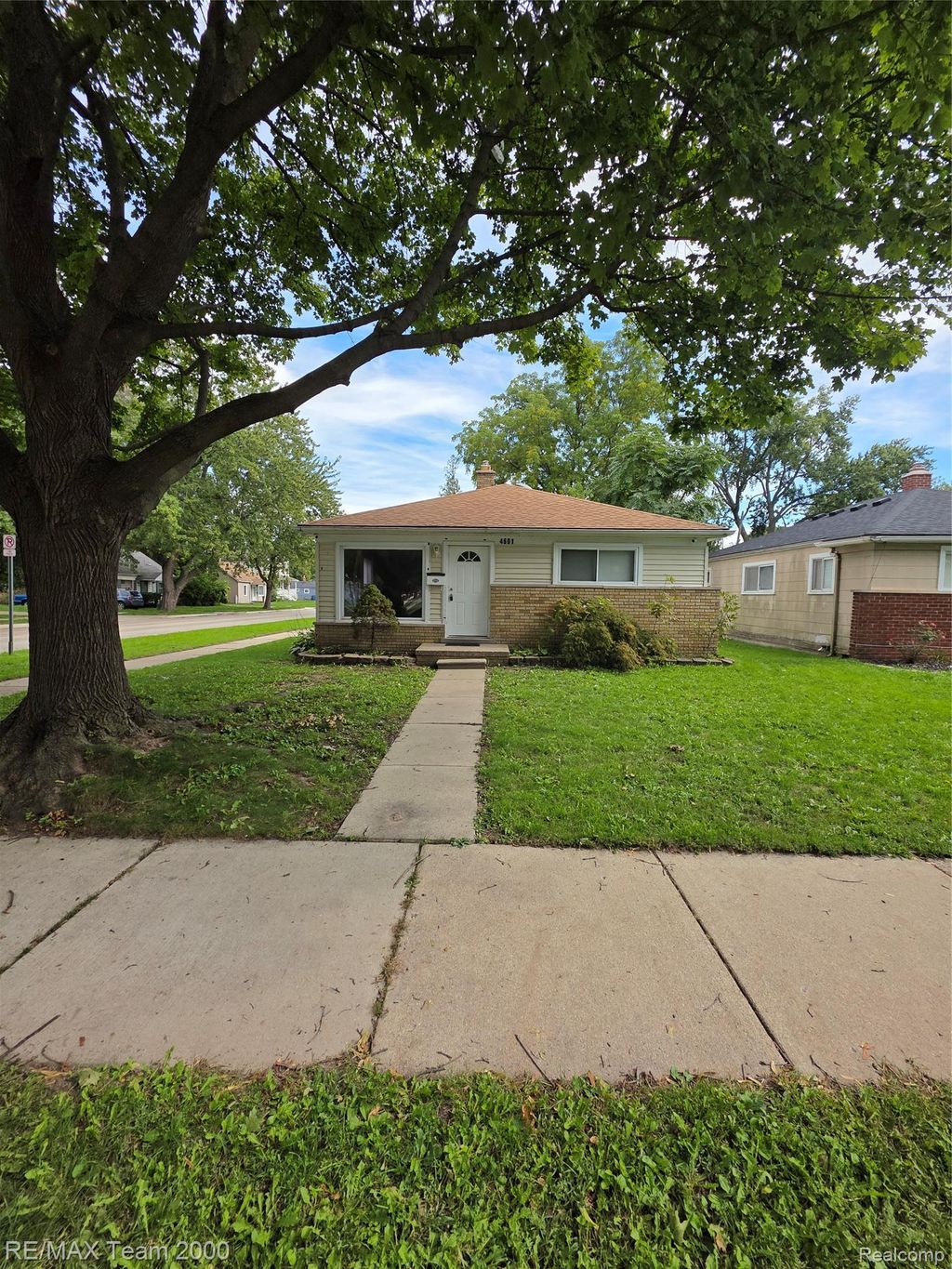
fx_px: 477
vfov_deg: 106.2
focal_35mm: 13
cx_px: 476
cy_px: 634
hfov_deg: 89.9
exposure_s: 1/973
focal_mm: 2.2
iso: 40
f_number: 1.9
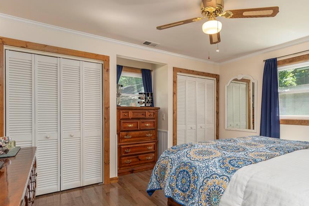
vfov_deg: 61.8
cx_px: 173
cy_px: 110
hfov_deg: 83.6
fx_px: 172
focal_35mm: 20
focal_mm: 17
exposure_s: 1/40
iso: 320
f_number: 7.1
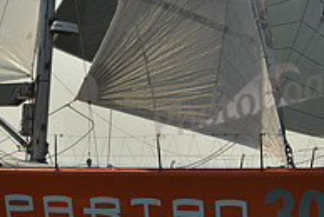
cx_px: 65
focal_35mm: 209
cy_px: 34
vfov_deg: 6.6
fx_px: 1884
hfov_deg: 9.8
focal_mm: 70
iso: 200
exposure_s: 1/2000
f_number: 7.1
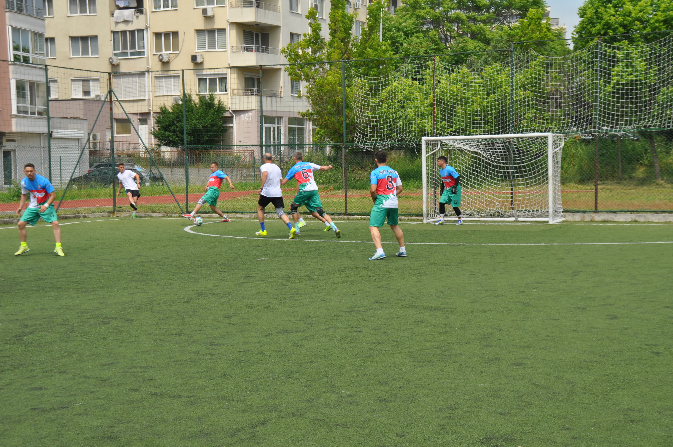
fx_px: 1120
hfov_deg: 33.4
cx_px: 336
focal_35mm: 60
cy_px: 224
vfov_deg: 22.6
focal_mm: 40
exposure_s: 1/320
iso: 200
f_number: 9
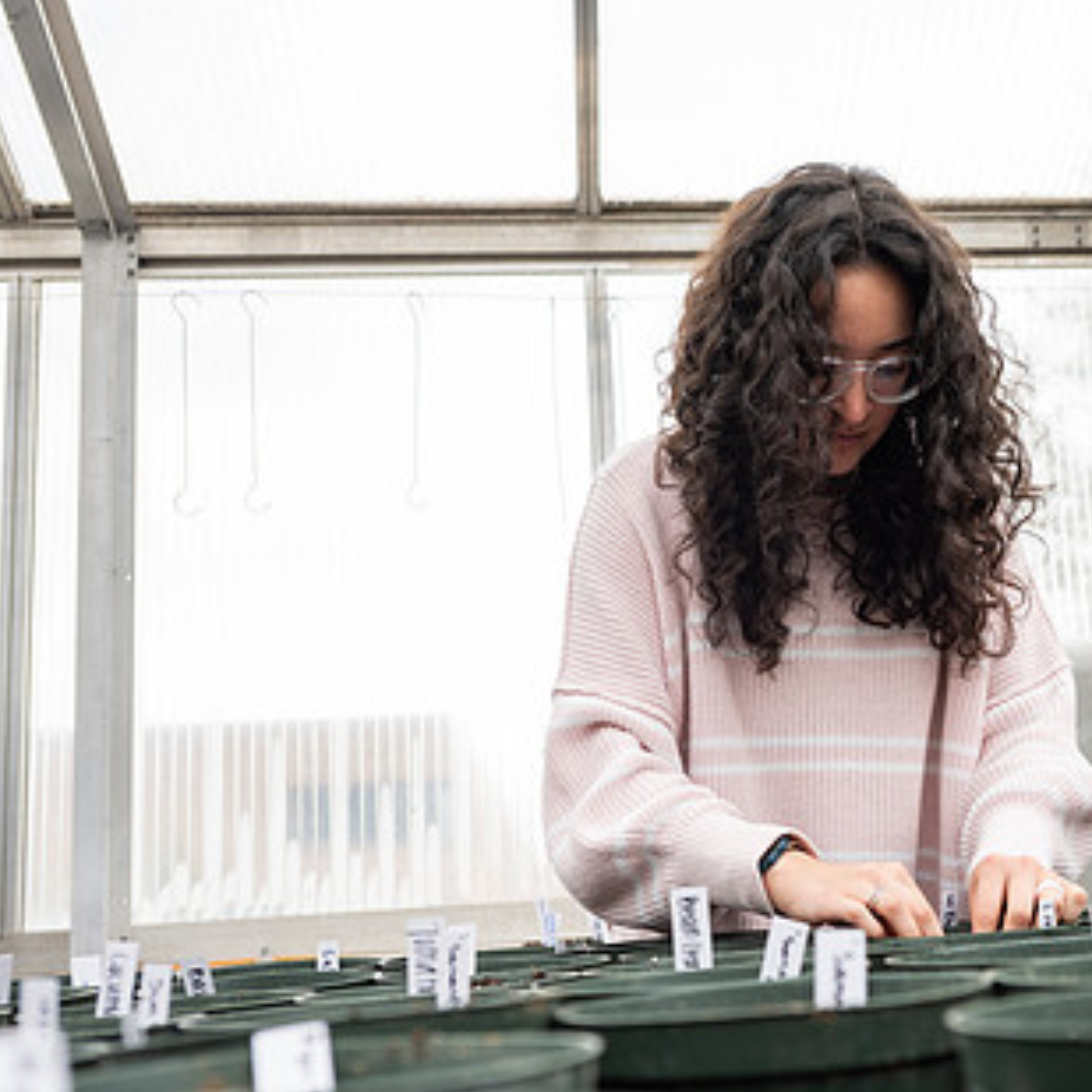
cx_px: 750
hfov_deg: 39.4
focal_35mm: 42
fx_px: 1499
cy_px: 645
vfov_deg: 39.9
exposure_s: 1/80
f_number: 2.8
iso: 50
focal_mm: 24
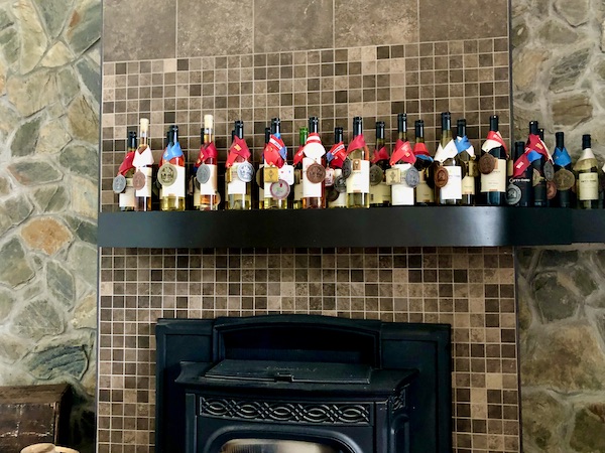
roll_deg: +0.5
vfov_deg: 49.7
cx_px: 302
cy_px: 226
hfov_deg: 63.4
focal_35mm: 28
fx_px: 489
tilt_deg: +2.7
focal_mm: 4
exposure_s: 1/13
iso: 100
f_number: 1.8
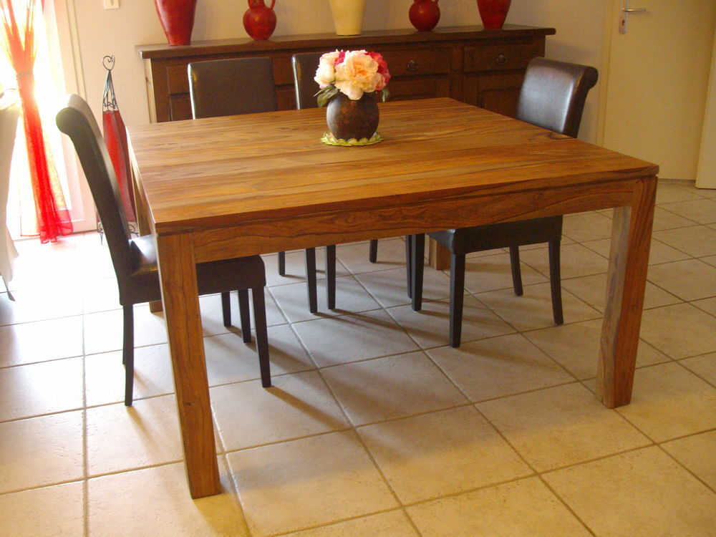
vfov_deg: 39.7
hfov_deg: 51.4
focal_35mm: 36
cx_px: 358
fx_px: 745
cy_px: 268
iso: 320
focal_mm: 6
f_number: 2.7
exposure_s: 1/20
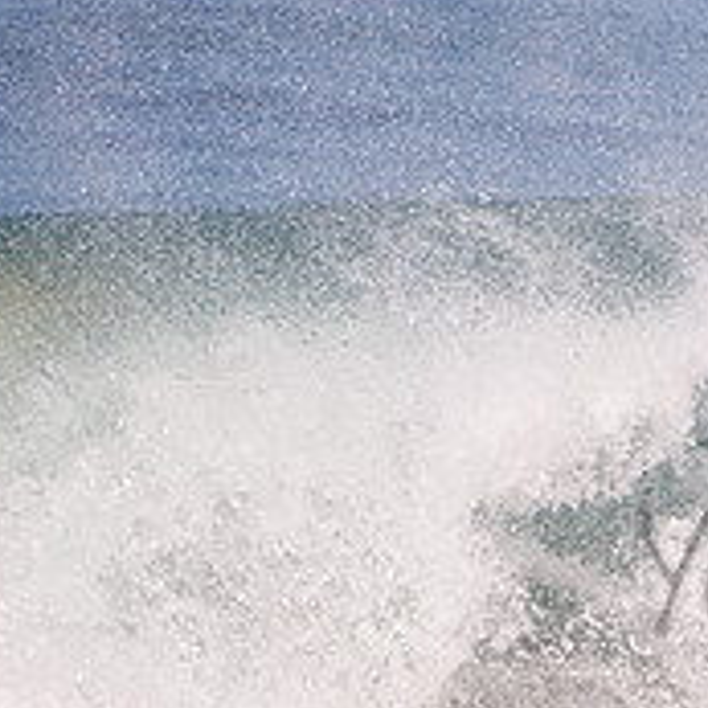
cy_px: 534
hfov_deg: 1.0
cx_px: 1060
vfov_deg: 1.0
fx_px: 39546
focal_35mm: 1709
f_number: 5.6
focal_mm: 400
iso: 200
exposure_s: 1/1250
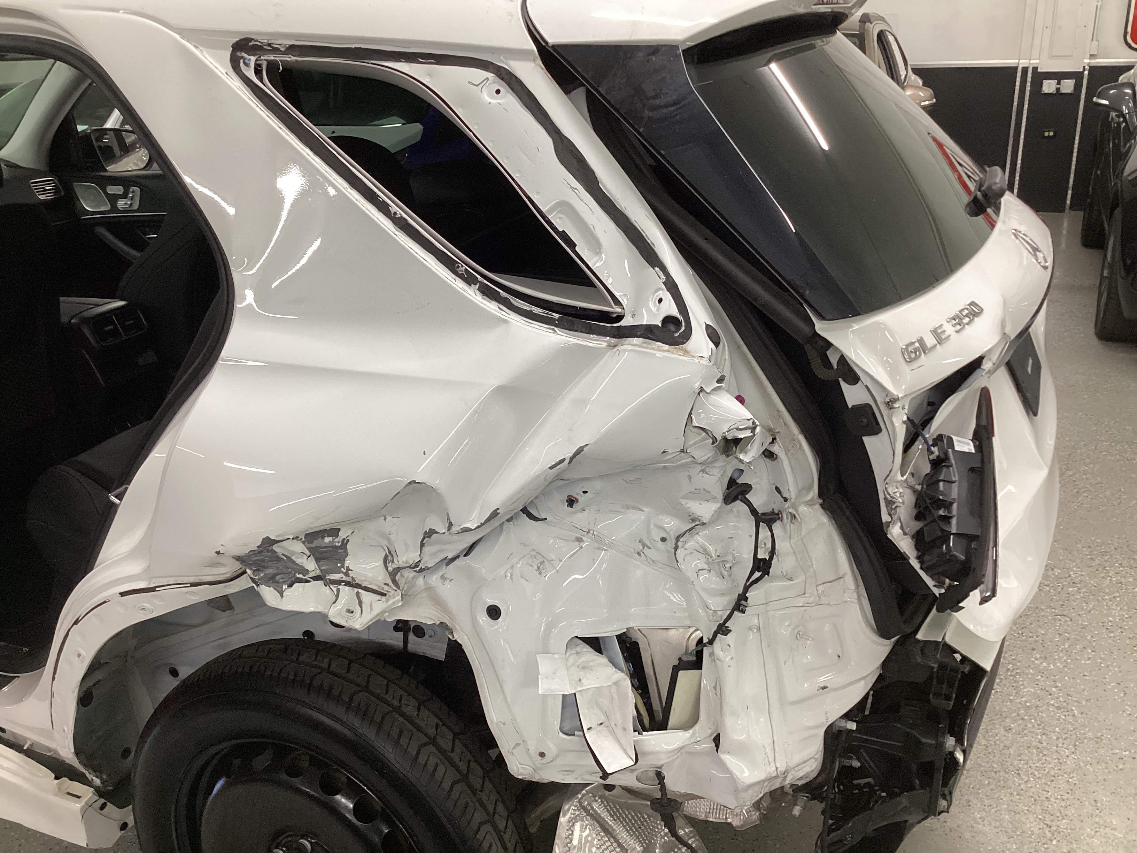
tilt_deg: -22.0
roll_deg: +1.7
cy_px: 426
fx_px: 1018
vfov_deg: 45.4
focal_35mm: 31
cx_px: 568
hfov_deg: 58.4
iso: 125
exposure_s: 1/60
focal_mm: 3.3
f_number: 2.4
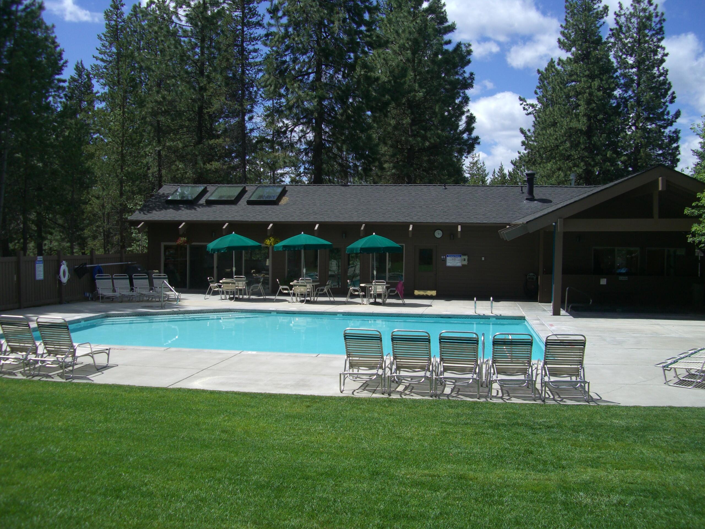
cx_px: 352
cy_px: 264
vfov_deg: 37.7
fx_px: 774
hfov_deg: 49.0
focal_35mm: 38
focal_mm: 7.9
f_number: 5.6
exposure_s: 1/320
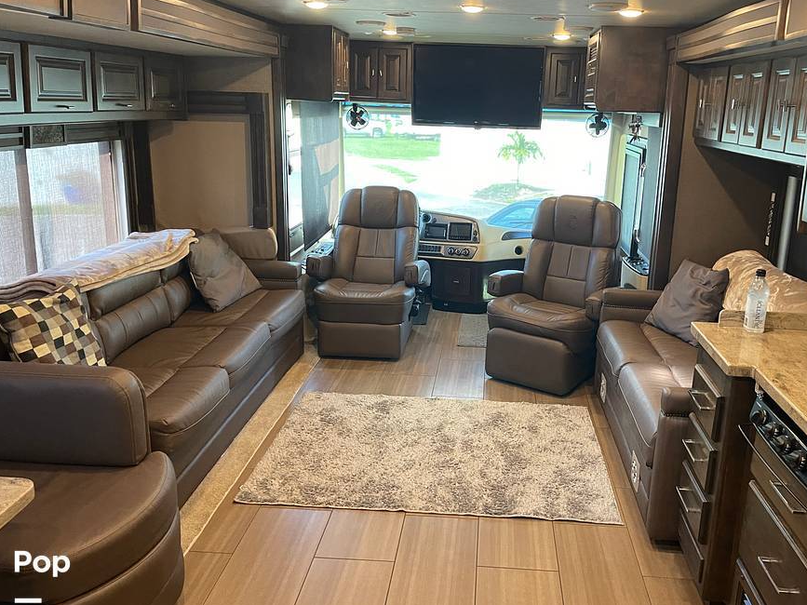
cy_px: 275
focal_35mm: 30
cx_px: 462
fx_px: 699
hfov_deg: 59.7
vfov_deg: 46.7
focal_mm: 5.1
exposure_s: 1/60
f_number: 1.6
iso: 320
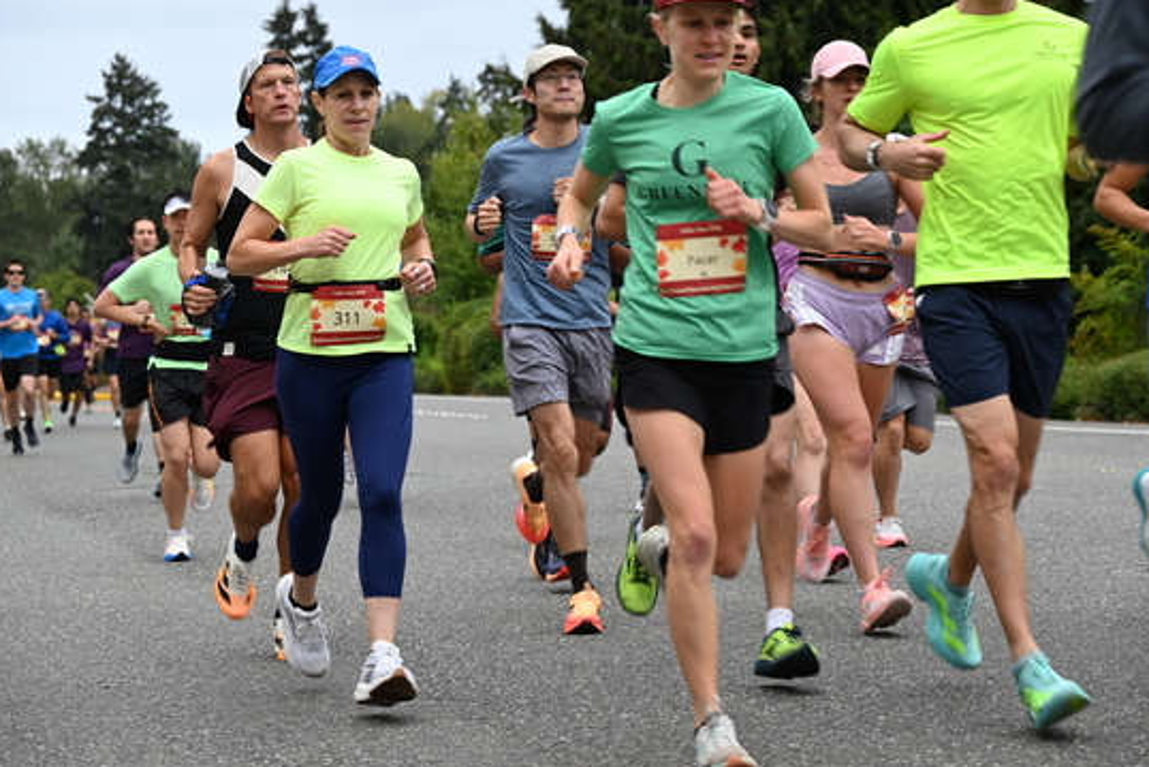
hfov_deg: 21.9
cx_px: 581
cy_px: 386
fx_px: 2969
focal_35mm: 93
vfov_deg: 14.7
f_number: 6.3
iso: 400
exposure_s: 1/160
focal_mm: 91
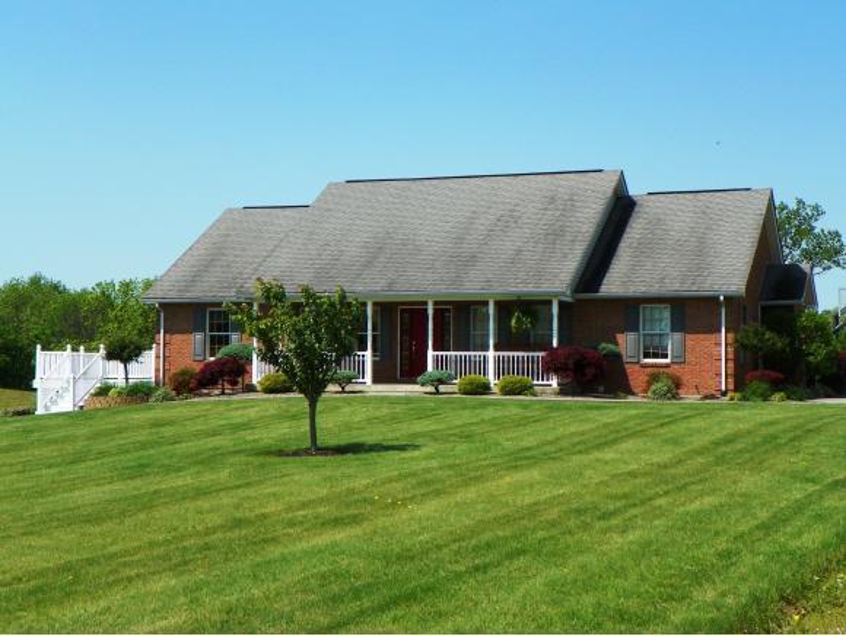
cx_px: 423
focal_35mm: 62
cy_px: 318
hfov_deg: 31.2
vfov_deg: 23.7
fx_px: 1517
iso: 64
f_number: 5
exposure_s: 1/400
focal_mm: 11
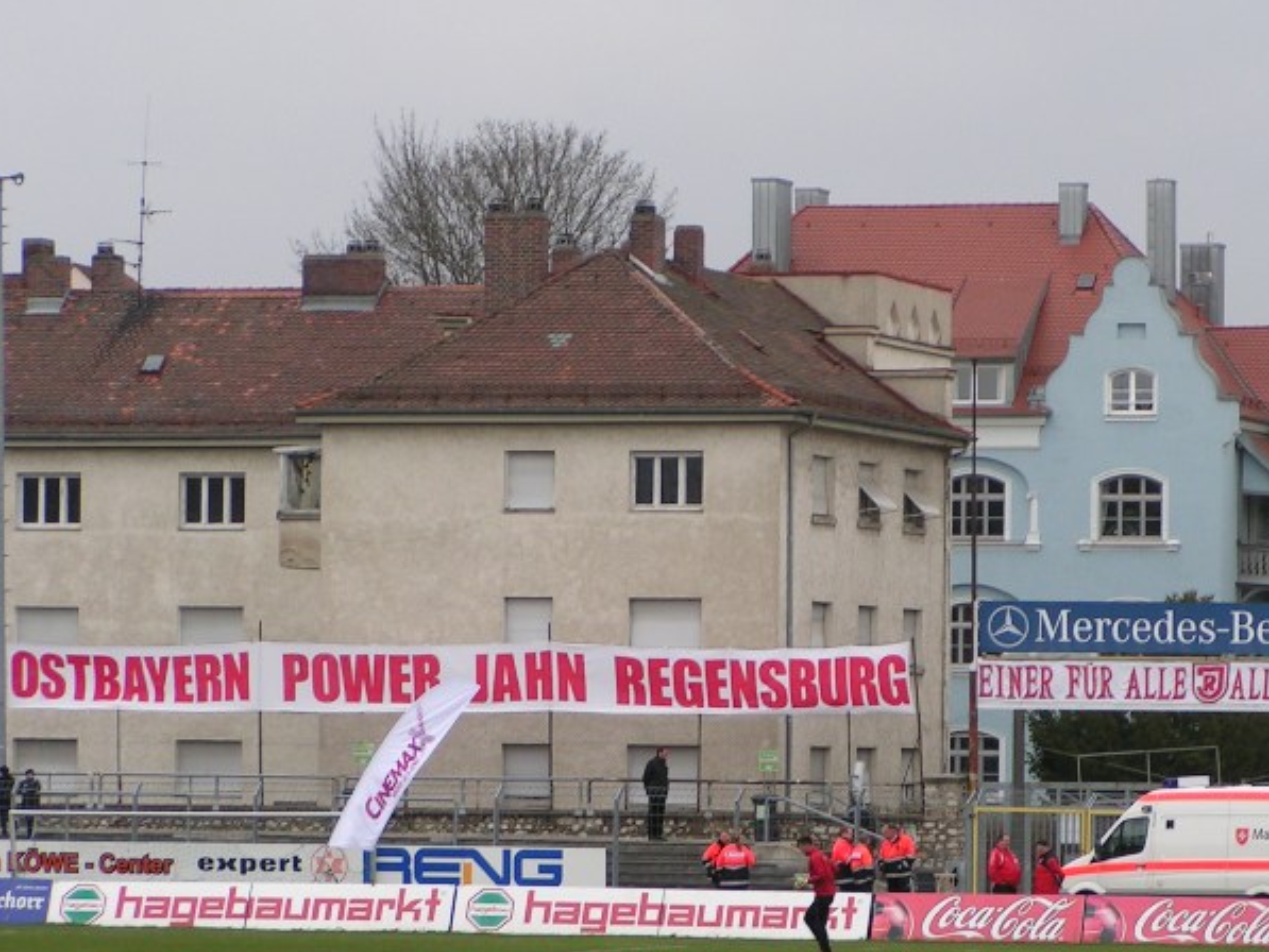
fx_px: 7370
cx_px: 689
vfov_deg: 7.4
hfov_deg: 9.8
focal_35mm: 201
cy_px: 502
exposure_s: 1/250
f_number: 4.5
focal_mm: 22.9
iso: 50
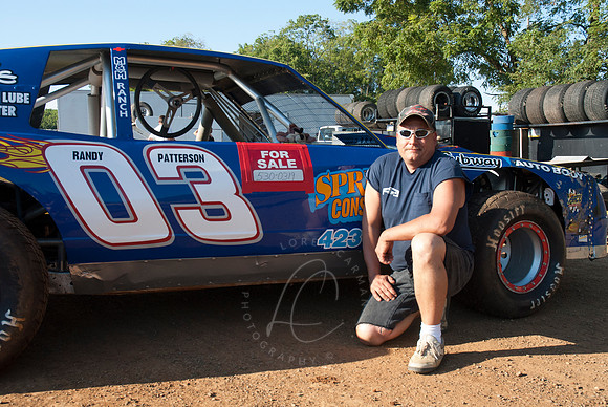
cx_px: 304
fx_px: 609
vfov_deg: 37.0
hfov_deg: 53.1
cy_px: 204
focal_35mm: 36
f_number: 8
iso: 320
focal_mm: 24
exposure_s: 1/250
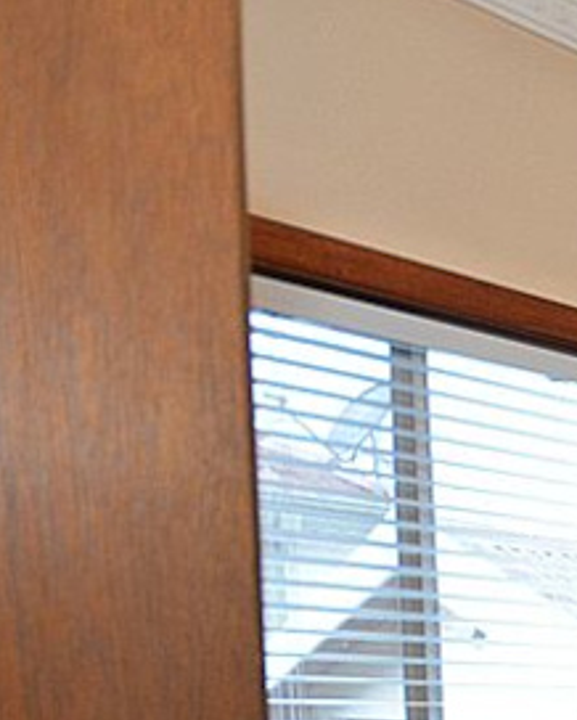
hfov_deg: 17.5
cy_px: 830
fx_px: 1130
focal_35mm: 53
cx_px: 1225
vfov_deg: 30.7
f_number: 4
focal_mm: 10
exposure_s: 1/60
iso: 220
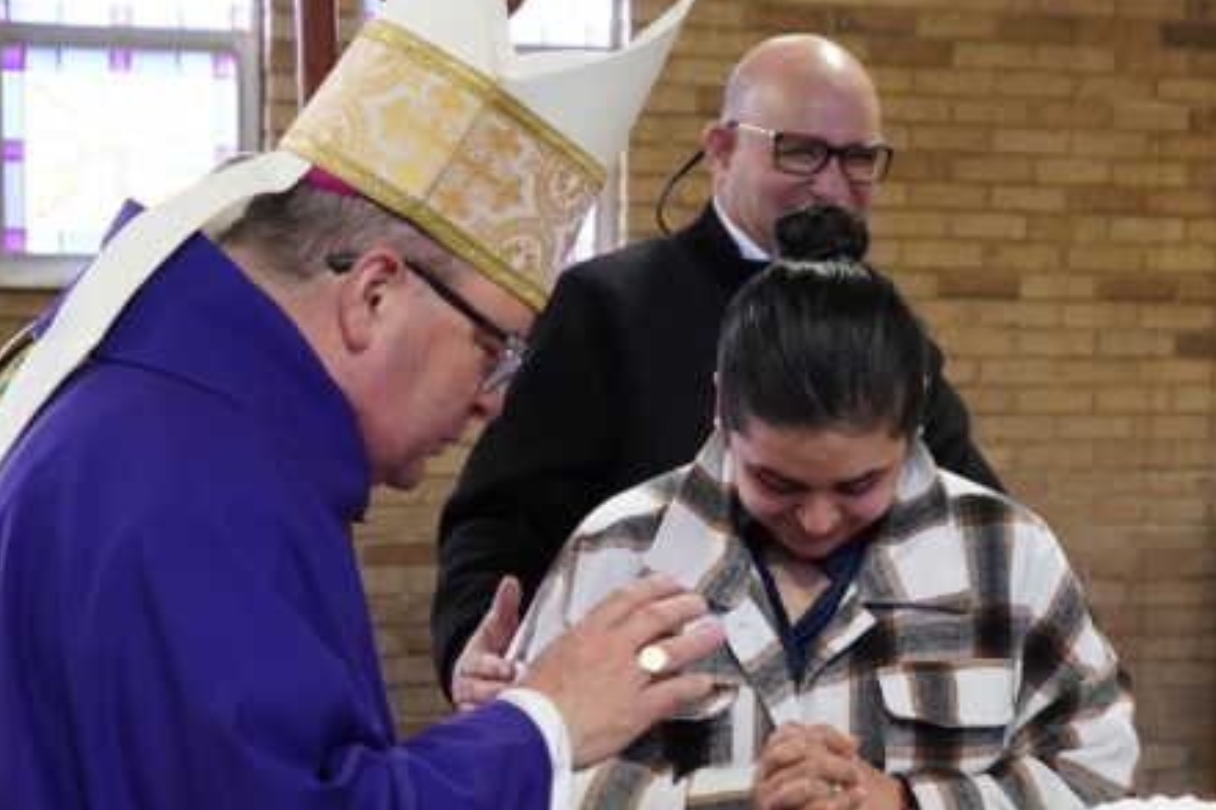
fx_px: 2905
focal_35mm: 86
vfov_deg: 15.7
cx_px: 695
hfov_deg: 23.6
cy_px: 696
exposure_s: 1/160
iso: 6400
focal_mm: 37
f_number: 4
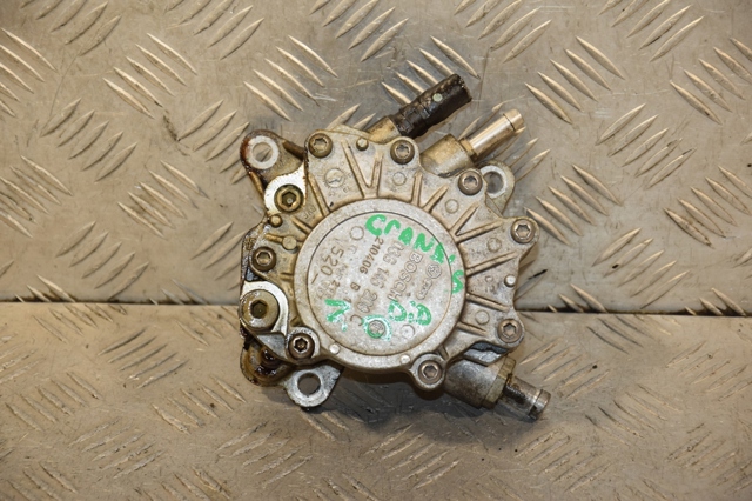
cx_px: 376
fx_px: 2662
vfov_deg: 10.7
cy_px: 250
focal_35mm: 128
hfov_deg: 16.1
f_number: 5.6
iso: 800
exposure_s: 1/160
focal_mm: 85
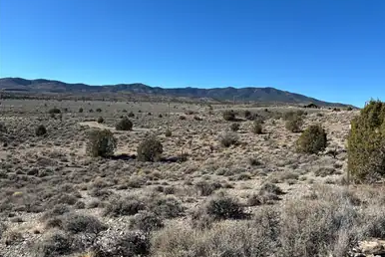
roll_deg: -3.1
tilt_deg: -0.9
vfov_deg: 46.4
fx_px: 300
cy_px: 119
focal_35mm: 28
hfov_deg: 65.4
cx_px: 197
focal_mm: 5.96
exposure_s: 1/3021
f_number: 1.6
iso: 50
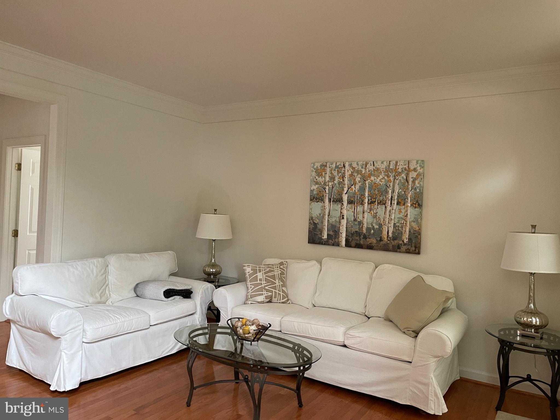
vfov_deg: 53.1
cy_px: 210
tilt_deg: -0.9
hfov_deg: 67.3
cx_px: 280
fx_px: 421
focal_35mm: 26
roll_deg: -1.3
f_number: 1.6
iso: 320
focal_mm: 4.2
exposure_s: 1/60
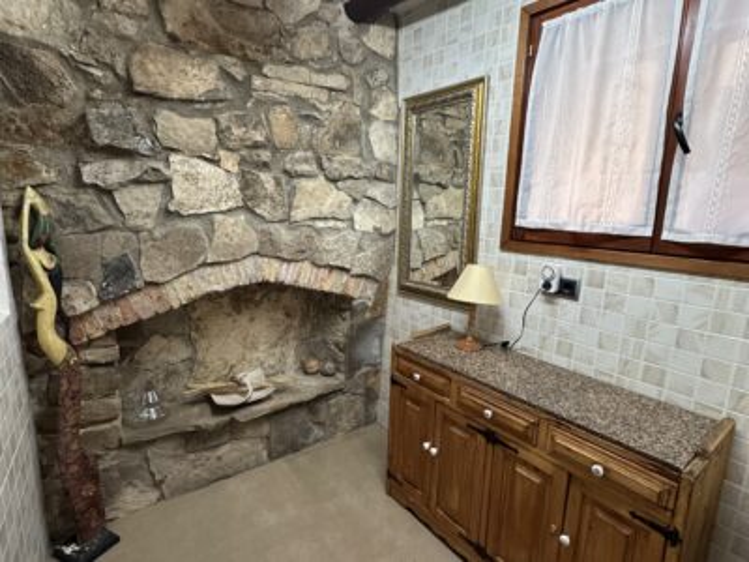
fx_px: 303
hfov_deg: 102.1
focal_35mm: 14
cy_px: 281
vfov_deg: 85.7
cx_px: 374
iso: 320
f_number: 2.2
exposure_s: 1/50
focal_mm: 2.22
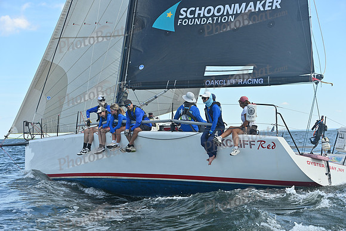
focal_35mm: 70
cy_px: 116
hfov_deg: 28.8
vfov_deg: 19.5
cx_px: 173
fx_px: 673
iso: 250
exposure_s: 1/1000
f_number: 6.3
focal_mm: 70
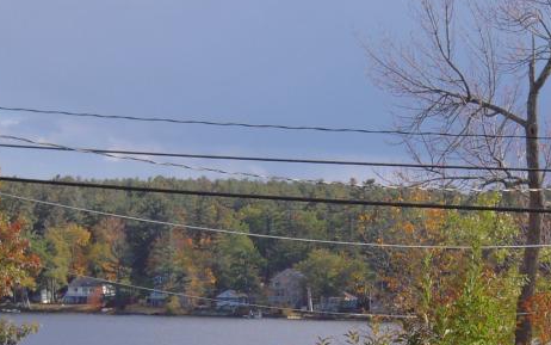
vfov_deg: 8.1
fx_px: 2433
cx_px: 402
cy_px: 315
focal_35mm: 162
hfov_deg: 12.9
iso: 100
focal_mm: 12.3
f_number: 4.2
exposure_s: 1/500
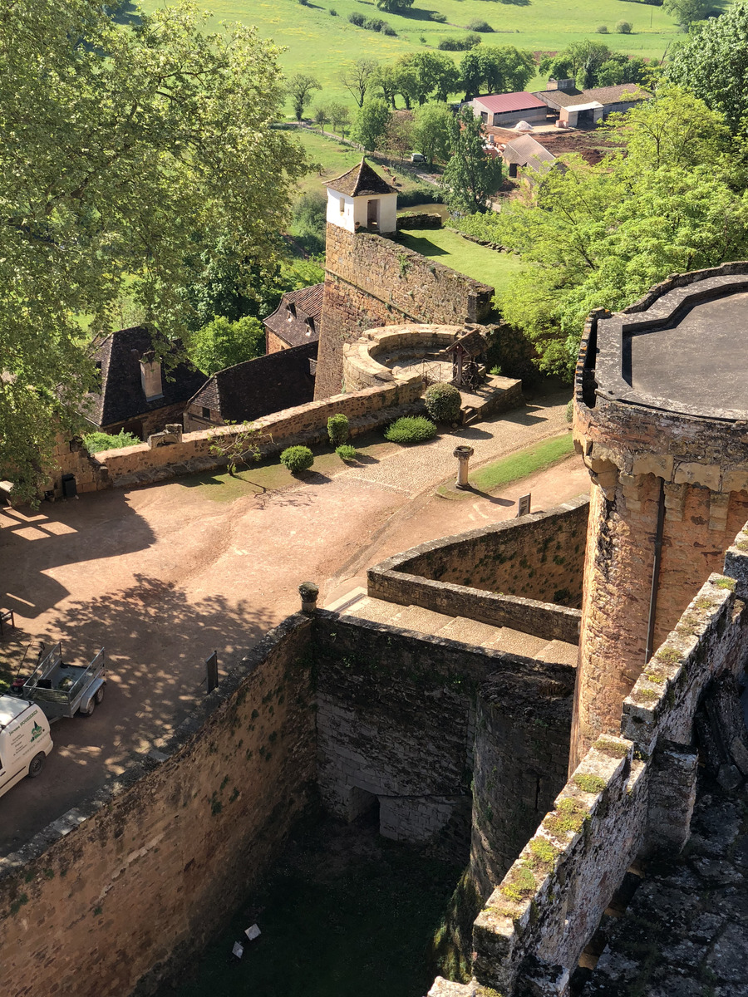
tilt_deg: -25.5
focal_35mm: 52
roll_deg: -0.5
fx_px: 1498
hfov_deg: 28.0
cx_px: 374
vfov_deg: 36.8
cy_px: 498
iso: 16
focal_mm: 6
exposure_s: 1/403
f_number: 2.4
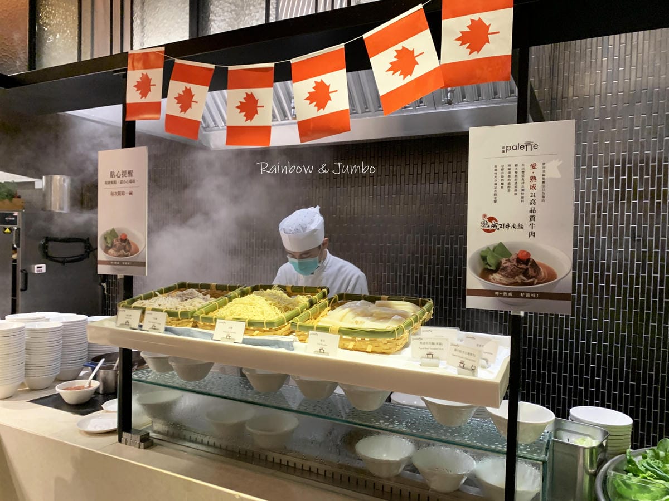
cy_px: 250
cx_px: 334
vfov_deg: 53.1
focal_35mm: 26
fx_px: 502
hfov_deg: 67.3
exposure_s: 1/40
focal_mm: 4.25
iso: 250
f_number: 1.8
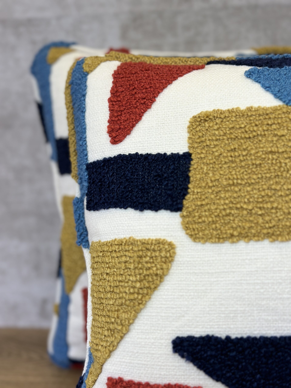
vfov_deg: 39.7
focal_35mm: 48
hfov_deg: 30.3
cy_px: 194
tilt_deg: -10.3
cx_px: 146
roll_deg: +1.9
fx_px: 538
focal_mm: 6.86
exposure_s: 1/264
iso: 80
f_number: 1.78
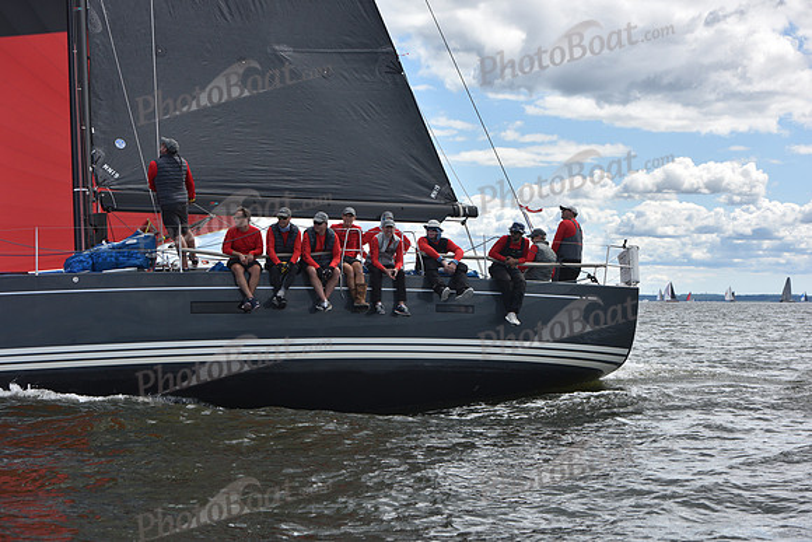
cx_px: 406
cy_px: 271
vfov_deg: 19.5
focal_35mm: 70
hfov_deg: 28.8
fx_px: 1579
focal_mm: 70
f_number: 7.1
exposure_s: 1/1000
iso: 250
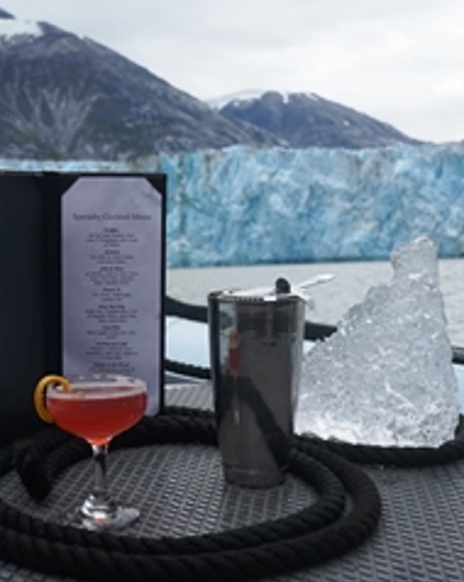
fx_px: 842
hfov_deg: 30.6
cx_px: 151
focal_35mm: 49
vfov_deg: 38.1
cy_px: 297
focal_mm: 31
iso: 250
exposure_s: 1/320
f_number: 8
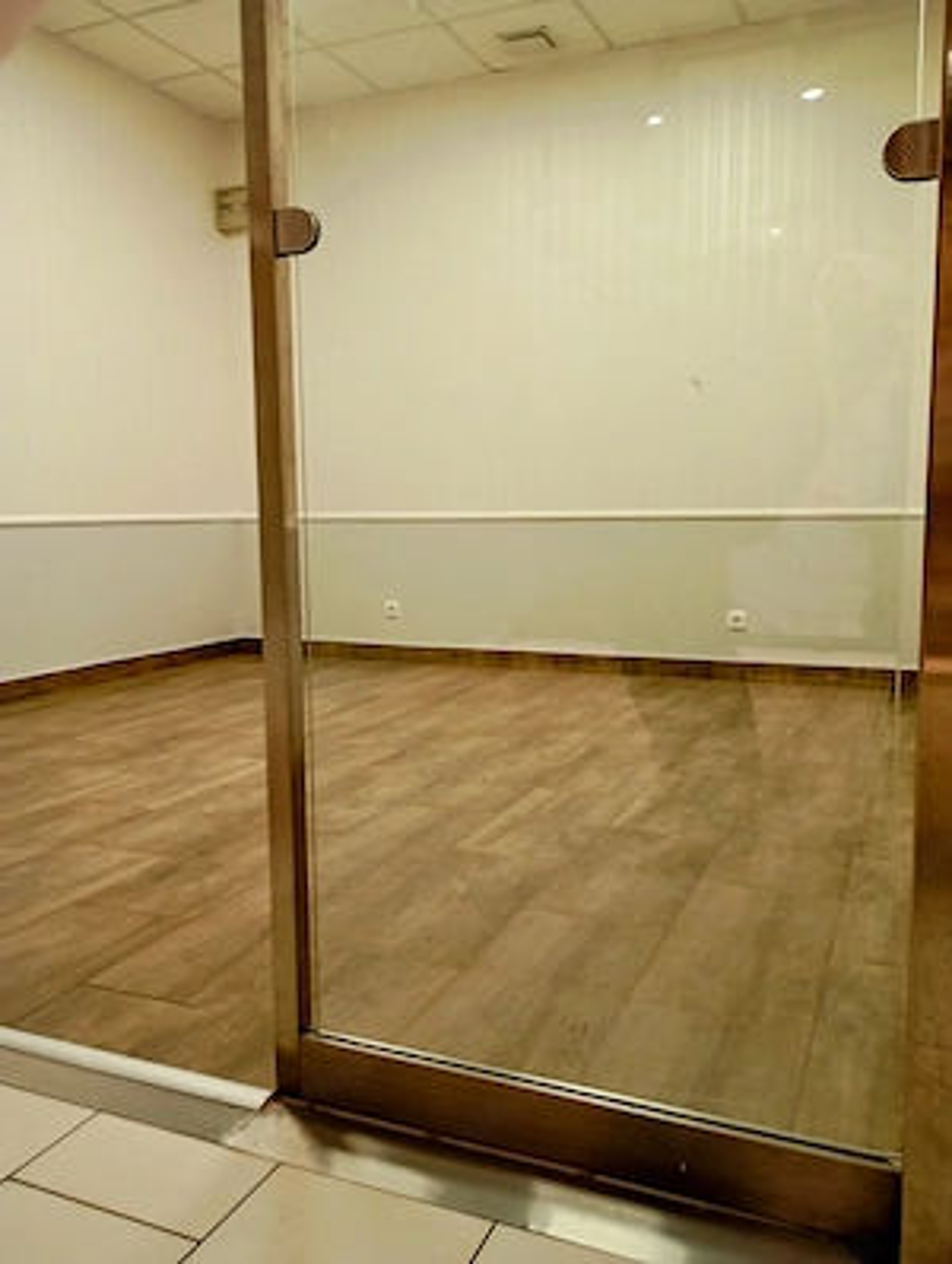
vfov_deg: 63.4
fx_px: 1023
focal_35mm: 28
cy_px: 632
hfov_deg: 49.9
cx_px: 476
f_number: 1.8
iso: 339
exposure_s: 1/33.3
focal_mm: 4.27
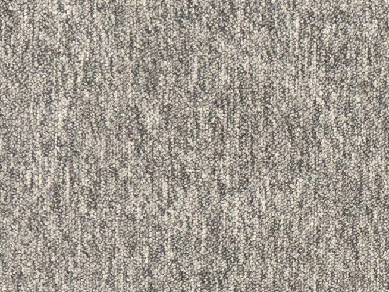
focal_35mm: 94
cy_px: 415
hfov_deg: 20.3
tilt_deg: -88.4
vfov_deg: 14.8
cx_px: 385
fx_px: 1056
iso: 160
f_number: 1.78
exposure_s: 1/100
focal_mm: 6.76
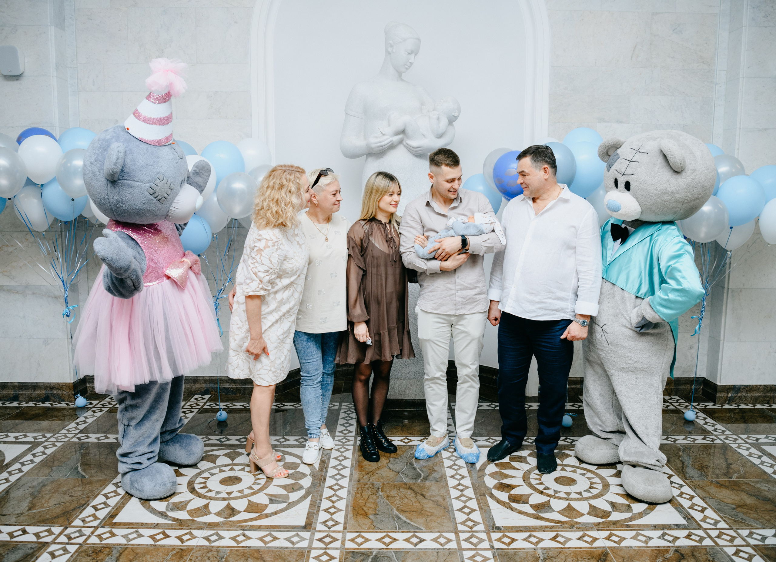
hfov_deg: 62.1
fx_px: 644
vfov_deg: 47.1
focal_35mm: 29
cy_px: 286
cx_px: 380
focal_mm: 27
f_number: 4
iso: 400
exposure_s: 1/160
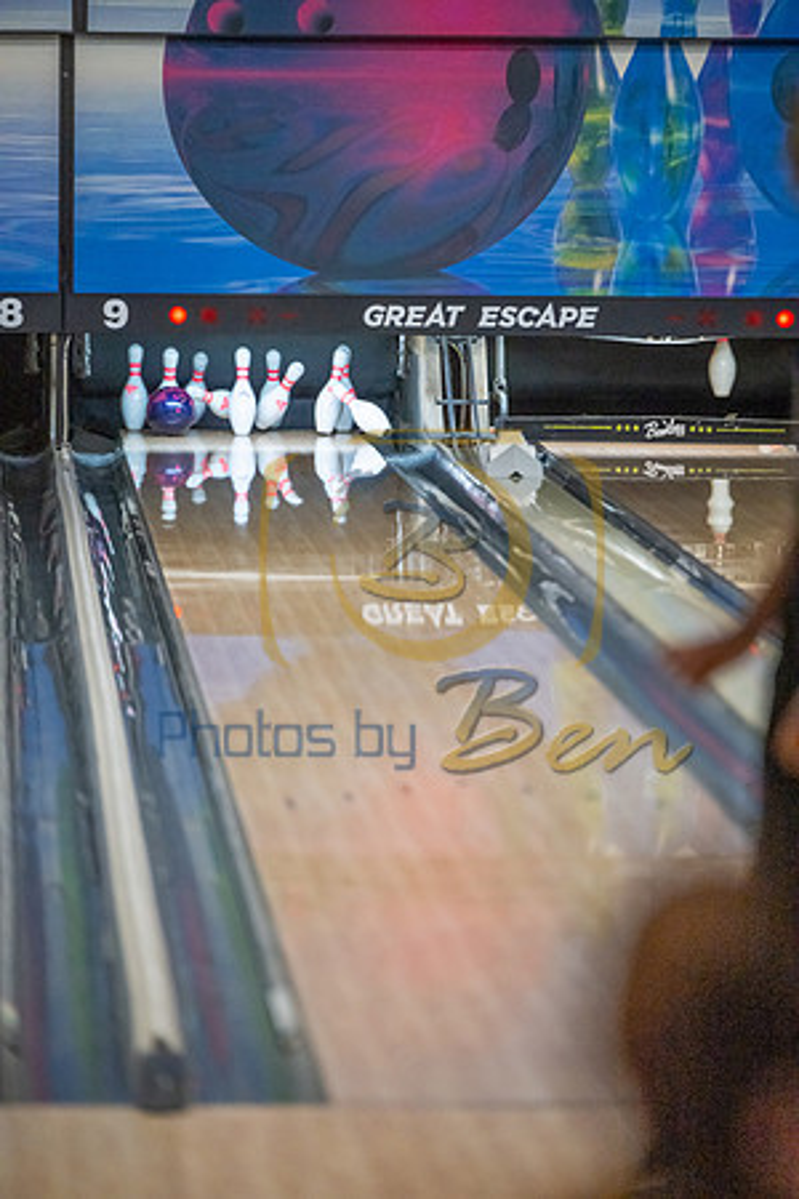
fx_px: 6658
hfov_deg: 6.9
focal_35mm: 200
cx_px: 400
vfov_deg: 10.3
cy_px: 600
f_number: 2.8
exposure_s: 1/1000
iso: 4000
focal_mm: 200
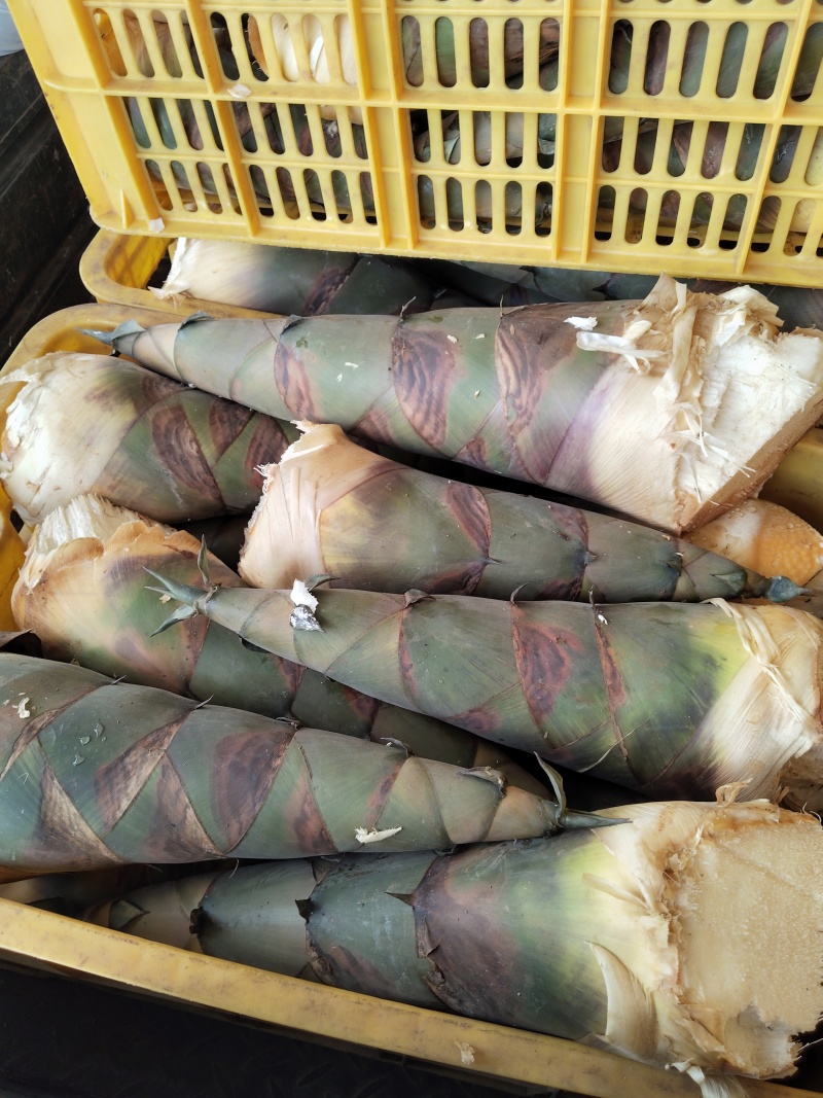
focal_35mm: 27
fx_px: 856
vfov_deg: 65.3
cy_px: 549
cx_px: 412
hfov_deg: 51.3
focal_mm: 4.05
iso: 153
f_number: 1.8
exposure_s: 1/100
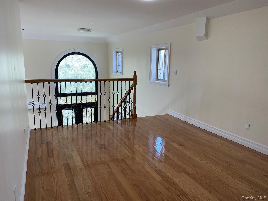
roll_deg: -1.4
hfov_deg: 67.3
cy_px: 100
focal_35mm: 26
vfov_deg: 53.1
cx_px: 134
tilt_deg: -9.4
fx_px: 201
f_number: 1.8
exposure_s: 1/120
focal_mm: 4.25
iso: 80
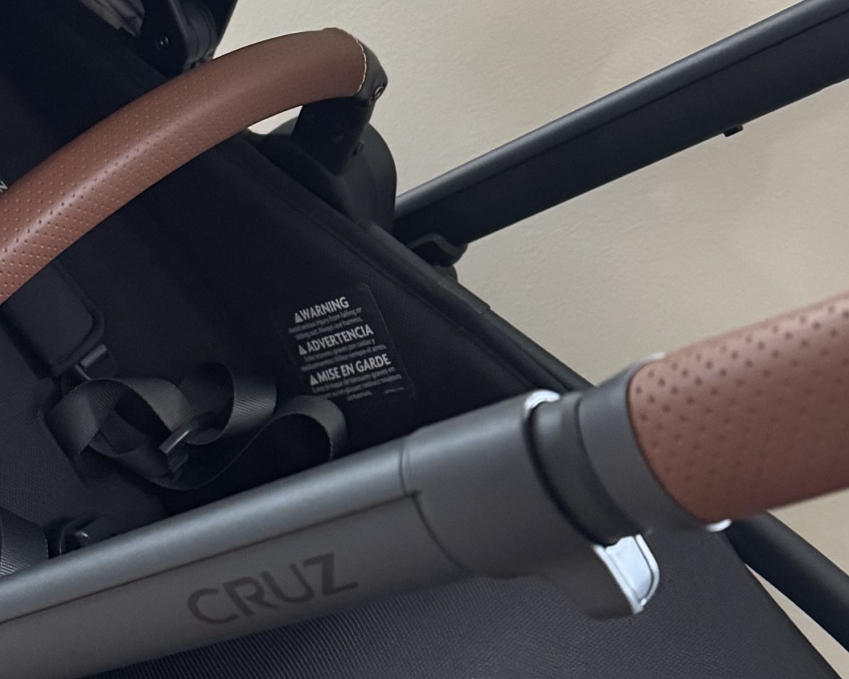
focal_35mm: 81
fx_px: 2035
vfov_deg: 18.9
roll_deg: +0.9
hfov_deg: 23.0
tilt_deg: -34.9
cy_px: 363
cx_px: 98
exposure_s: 1/60
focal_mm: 6.76
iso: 800
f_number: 1.78
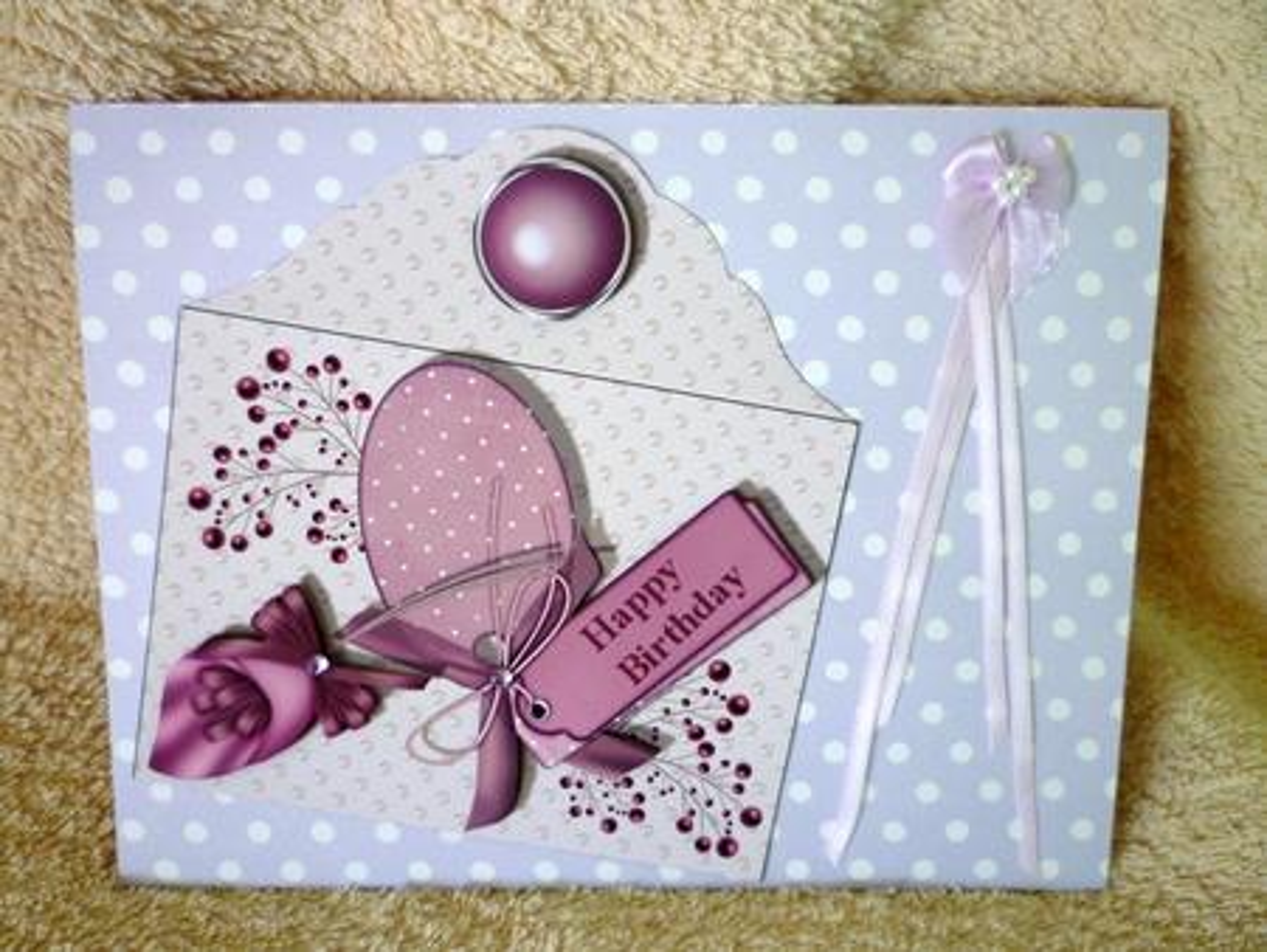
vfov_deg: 48.3
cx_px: 634
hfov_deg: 61.6
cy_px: 476
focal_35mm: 29
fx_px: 1062
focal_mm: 5.2
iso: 250
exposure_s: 1/30
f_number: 3.3
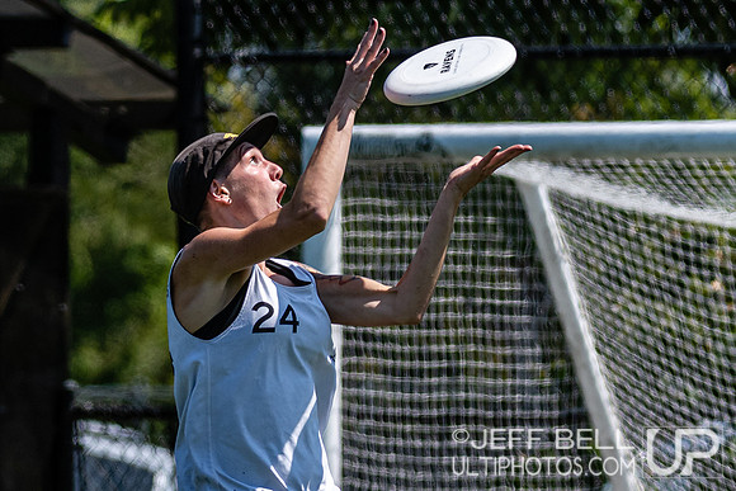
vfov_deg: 2.0
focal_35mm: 695
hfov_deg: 3.0
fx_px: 14218
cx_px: 184
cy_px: 299
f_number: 4
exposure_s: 1/2500
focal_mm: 200
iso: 200
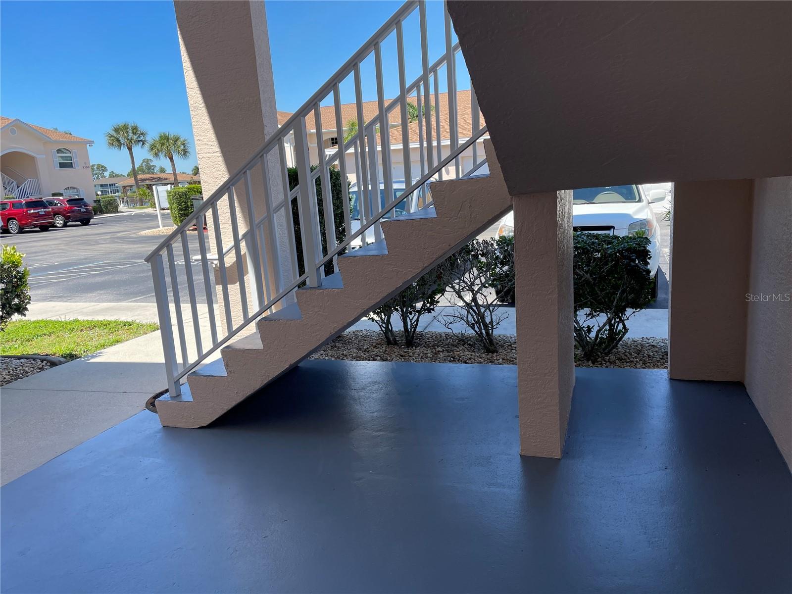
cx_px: 396
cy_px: 297
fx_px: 595
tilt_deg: -11.1
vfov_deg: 53.1
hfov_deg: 67.3
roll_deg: +4.4
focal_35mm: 26
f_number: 1.6
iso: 32
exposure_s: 1/1350
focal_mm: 4.2
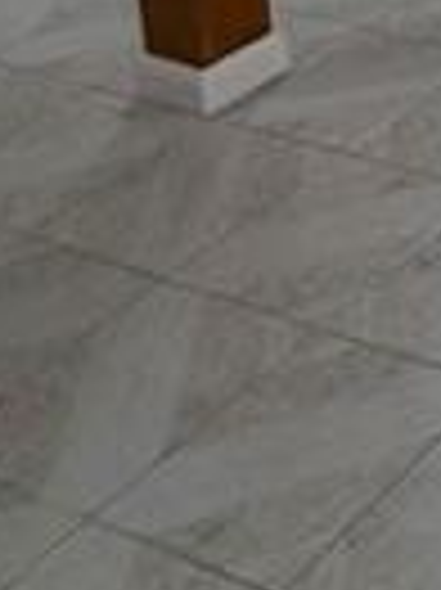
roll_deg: +1.6
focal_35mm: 82
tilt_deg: -8.2
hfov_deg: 12.8
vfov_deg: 18.0
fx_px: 1395
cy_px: -527
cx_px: 1125
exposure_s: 1/60
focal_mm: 2.22
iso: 160
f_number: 2.2
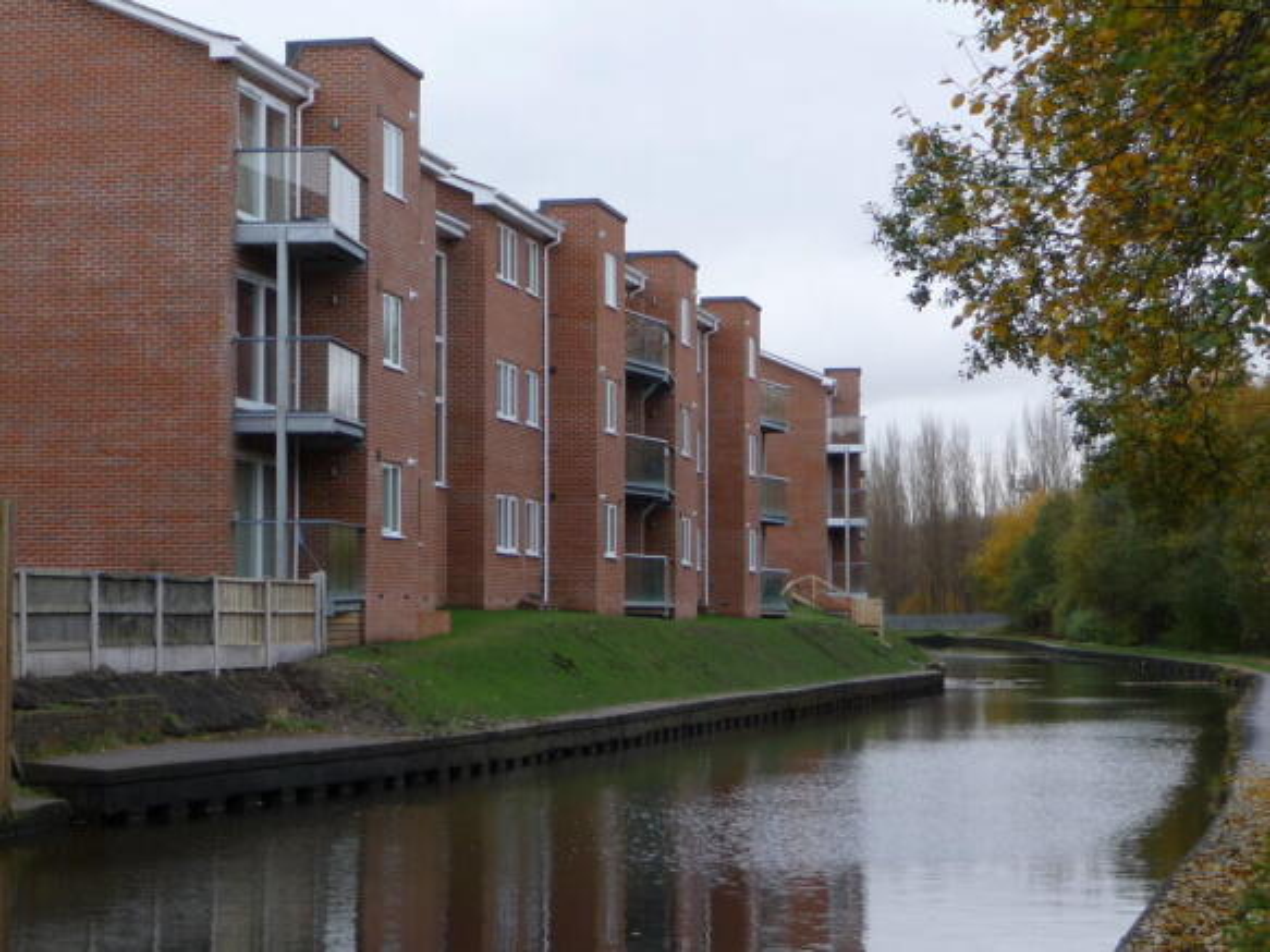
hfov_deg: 26.0
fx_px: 2751
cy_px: 476
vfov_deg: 19.6
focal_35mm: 75
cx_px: 635
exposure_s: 1/40
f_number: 4.3
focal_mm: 9.3
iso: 100
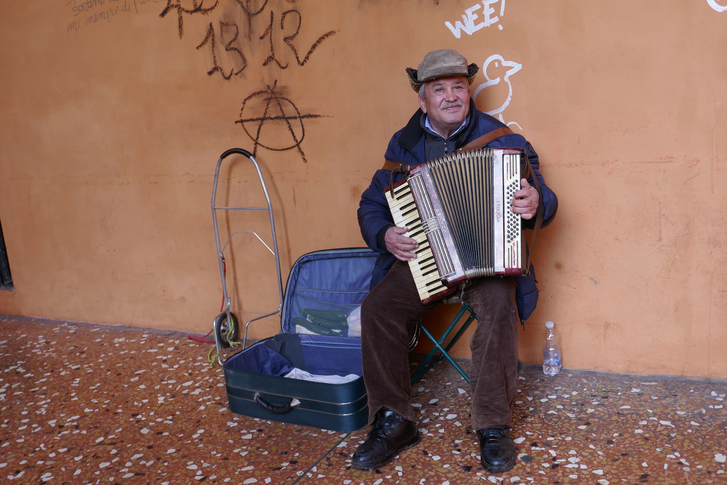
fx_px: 767
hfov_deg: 50.7
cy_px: 242
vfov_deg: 35.1
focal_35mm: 38
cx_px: 364
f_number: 3.6
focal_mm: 13.8
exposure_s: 1/80
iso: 125
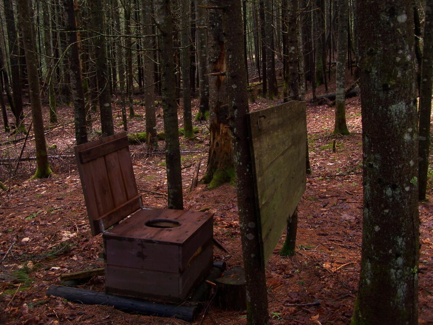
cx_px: 216
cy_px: 162
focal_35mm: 43
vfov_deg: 33.6
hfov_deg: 43.9
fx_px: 538
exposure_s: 1/60
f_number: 2.9
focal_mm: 7.1
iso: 80
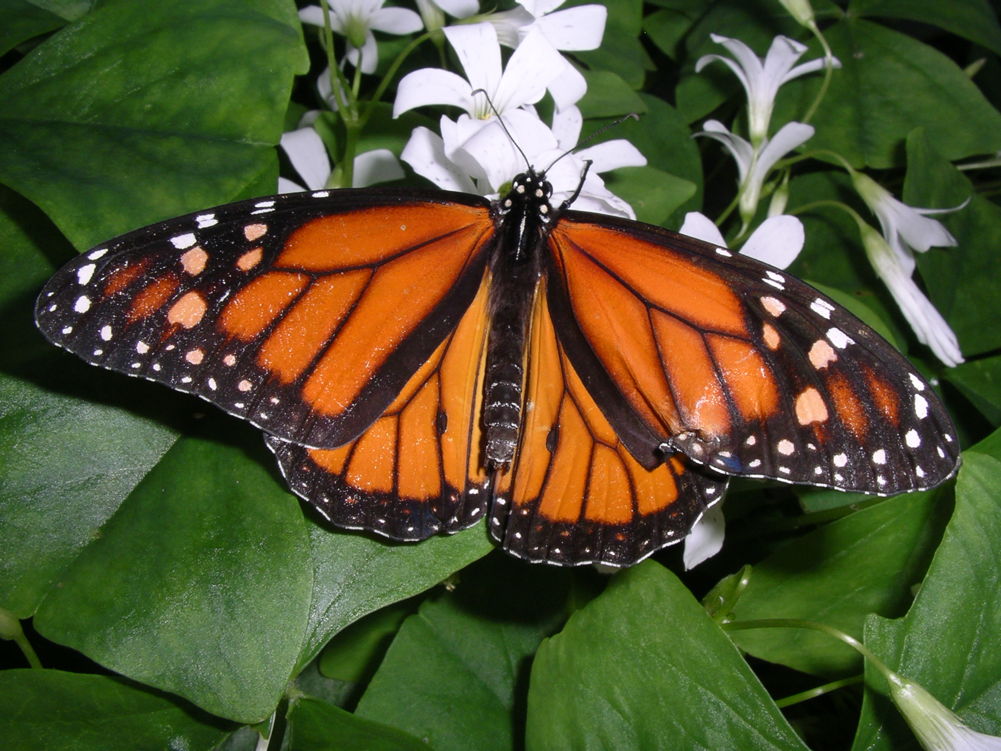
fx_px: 1070
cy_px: 376
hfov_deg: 50.1
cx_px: 500
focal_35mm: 37
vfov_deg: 38.7
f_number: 6.9
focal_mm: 5.7
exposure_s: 1/60
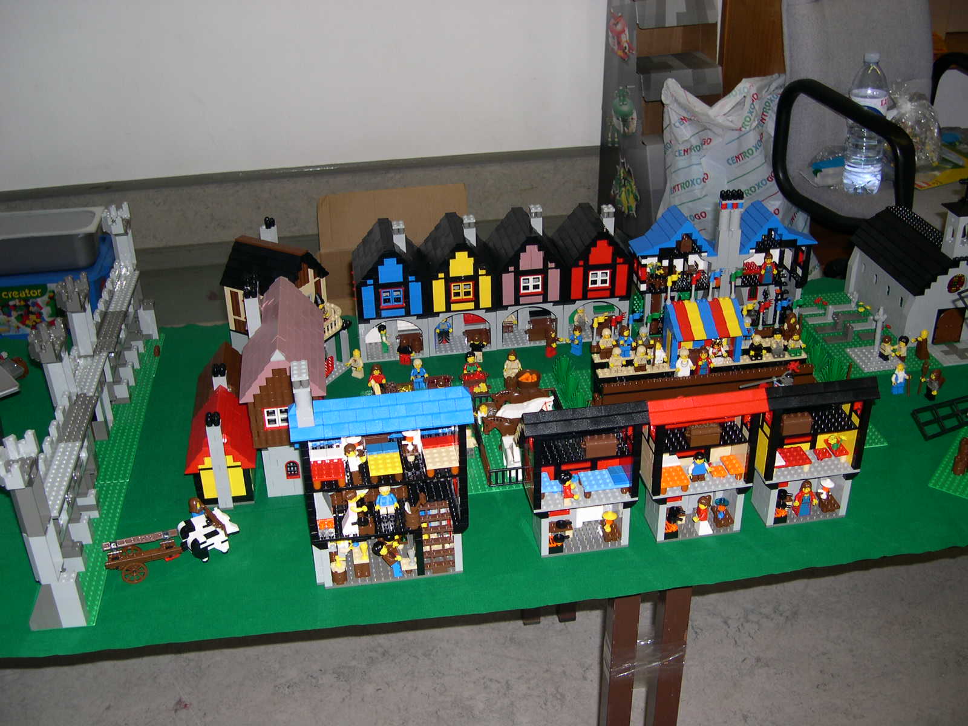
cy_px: 363
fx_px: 1063
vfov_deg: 37.7
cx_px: 484
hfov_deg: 49.0
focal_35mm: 38
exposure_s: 1/60
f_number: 2.8
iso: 100
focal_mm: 8
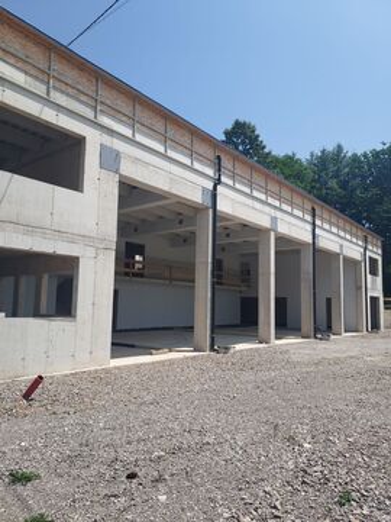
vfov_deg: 71.6
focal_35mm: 24
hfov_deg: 56.8
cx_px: 196
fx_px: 361
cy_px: 261
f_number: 1.8
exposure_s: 1/1299
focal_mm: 4.6
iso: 40
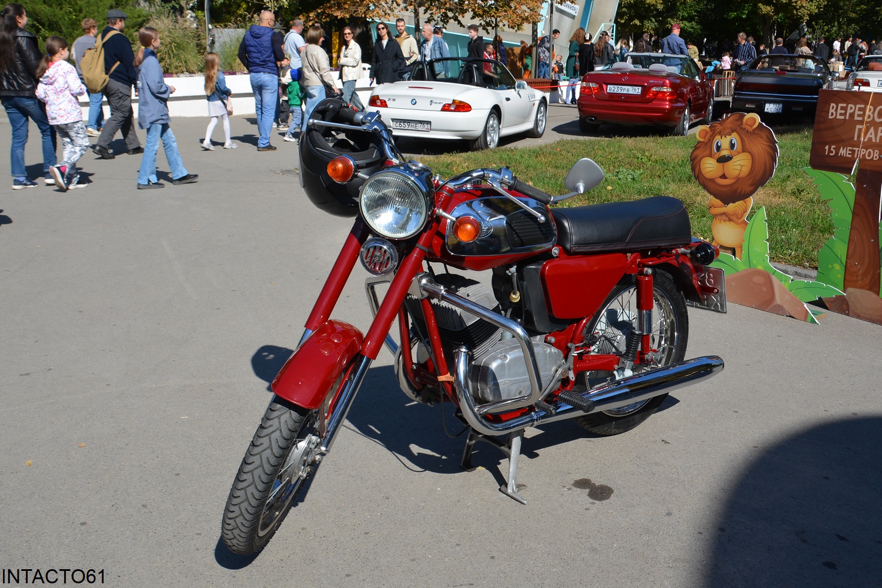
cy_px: 294
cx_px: 441
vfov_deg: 40.0
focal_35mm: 33
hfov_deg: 57.2
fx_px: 808
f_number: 8
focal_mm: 22
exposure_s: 1/250
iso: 100
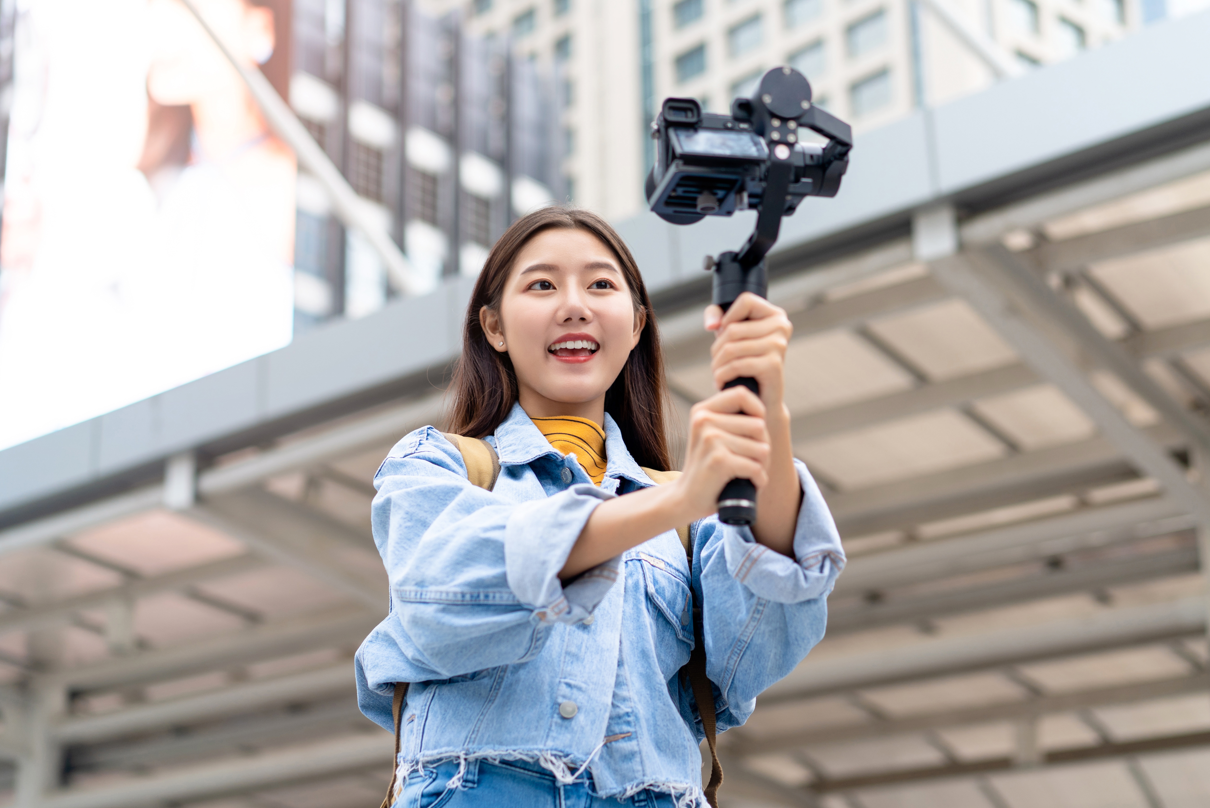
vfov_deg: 20.9
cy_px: 432
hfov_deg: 30.9
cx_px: 685
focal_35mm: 65
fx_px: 2185
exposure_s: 1/80
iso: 100
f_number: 2.5
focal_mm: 55
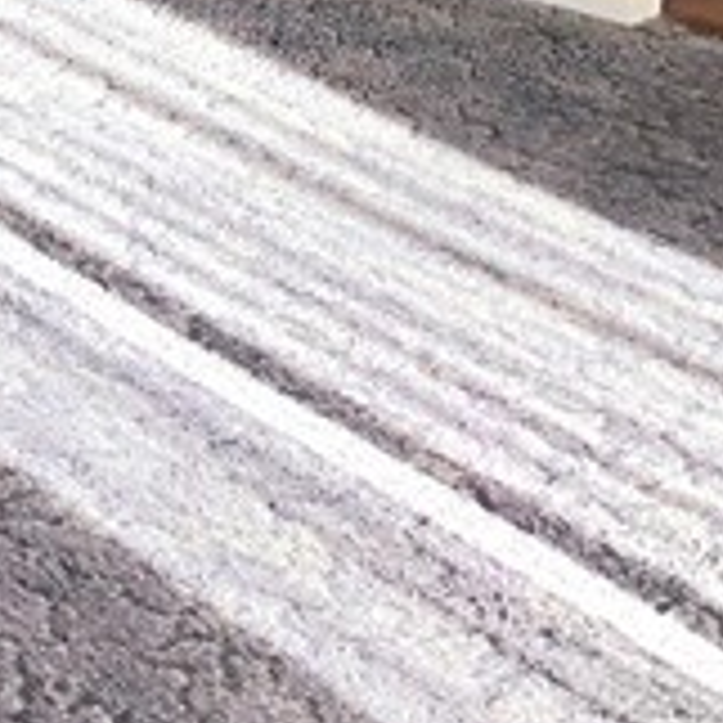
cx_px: -445
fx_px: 3048
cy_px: -283
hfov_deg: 12.7
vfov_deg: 13.0
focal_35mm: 129
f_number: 1.4
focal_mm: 6.5
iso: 64
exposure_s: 1/182
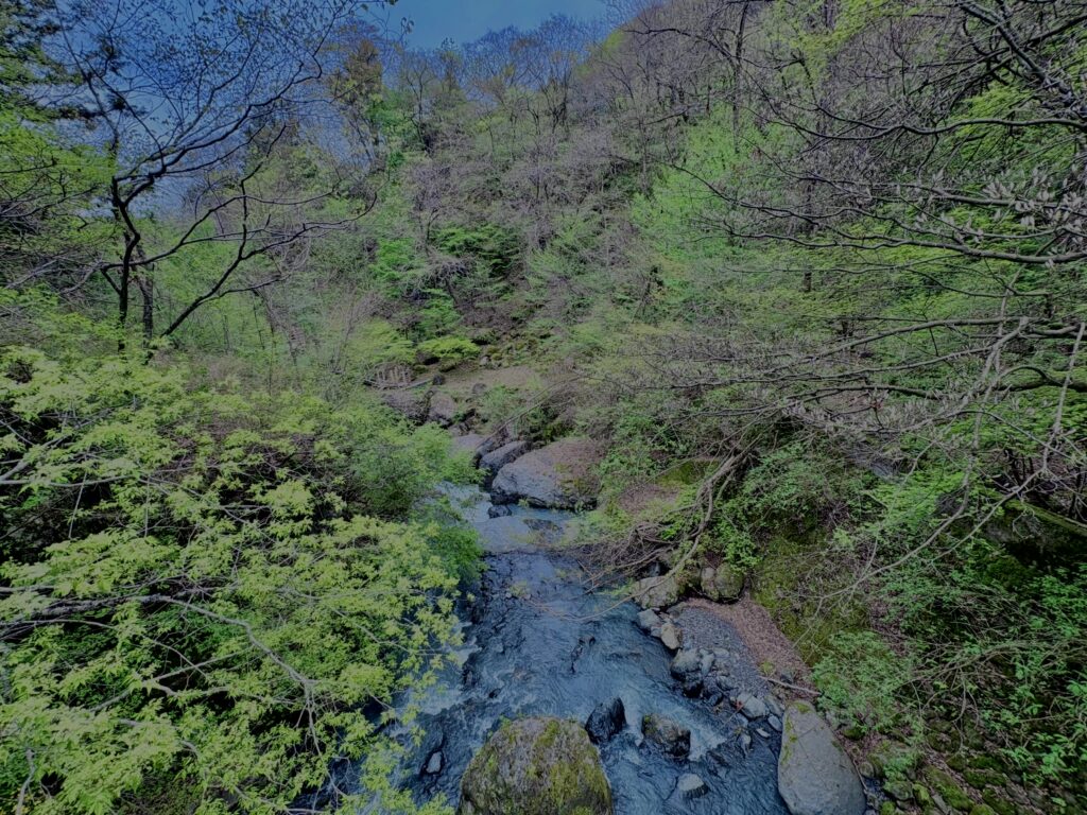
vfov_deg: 85.7
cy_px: 408
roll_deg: +3.4
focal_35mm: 14
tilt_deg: -18.7
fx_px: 440
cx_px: 544
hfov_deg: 102.1
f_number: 2.2
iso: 40
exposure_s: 1/146
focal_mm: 2.22
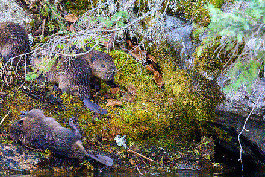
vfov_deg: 1.2
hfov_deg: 1.9
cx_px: 106
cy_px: 86
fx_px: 8145
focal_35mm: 1107
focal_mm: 560
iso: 20000
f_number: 6.3
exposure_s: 1/2000
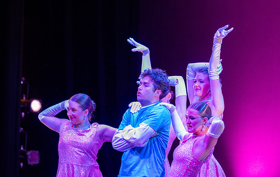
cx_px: 151
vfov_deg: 7.6
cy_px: 70
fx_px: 1337
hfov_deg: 12.0
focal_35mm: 175
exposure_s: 1/320
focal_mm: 150
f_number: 3.5
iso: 1600
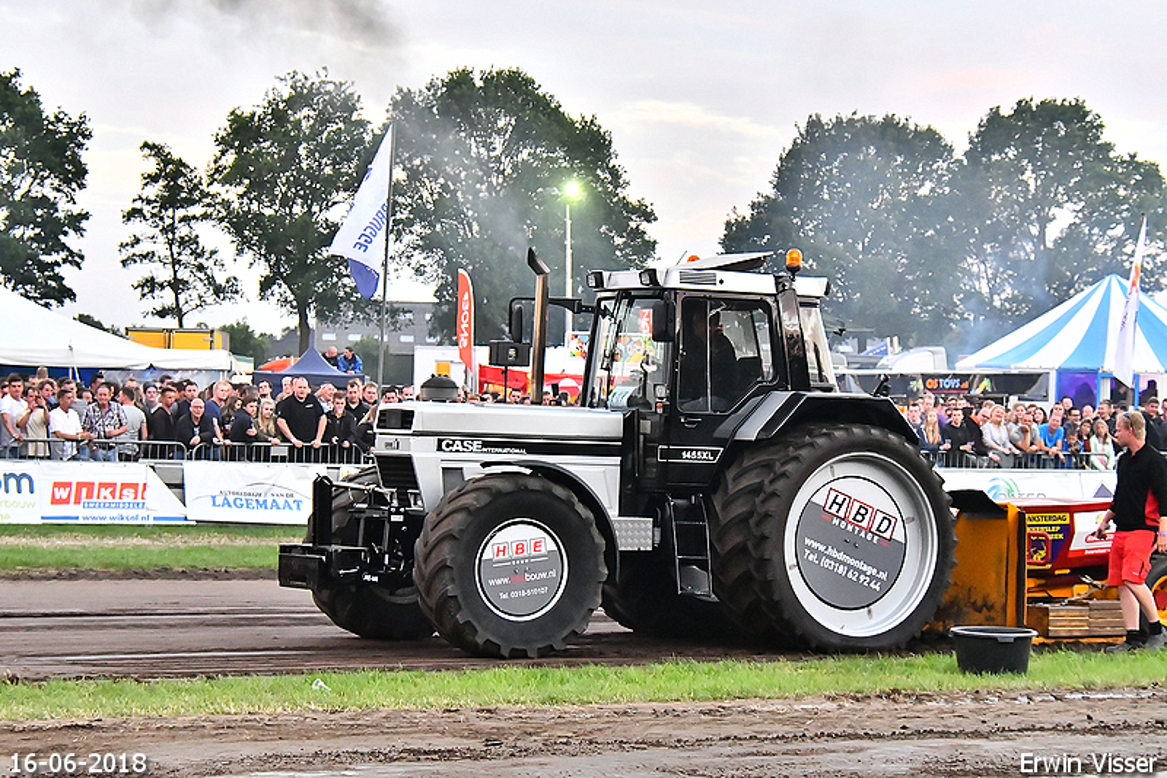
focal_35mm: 102
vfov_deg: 13.4
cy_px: 389
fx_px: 3306
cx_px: 584
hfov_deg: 20.0
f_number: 5.6
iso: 5000
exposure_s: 1/500
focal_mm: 68
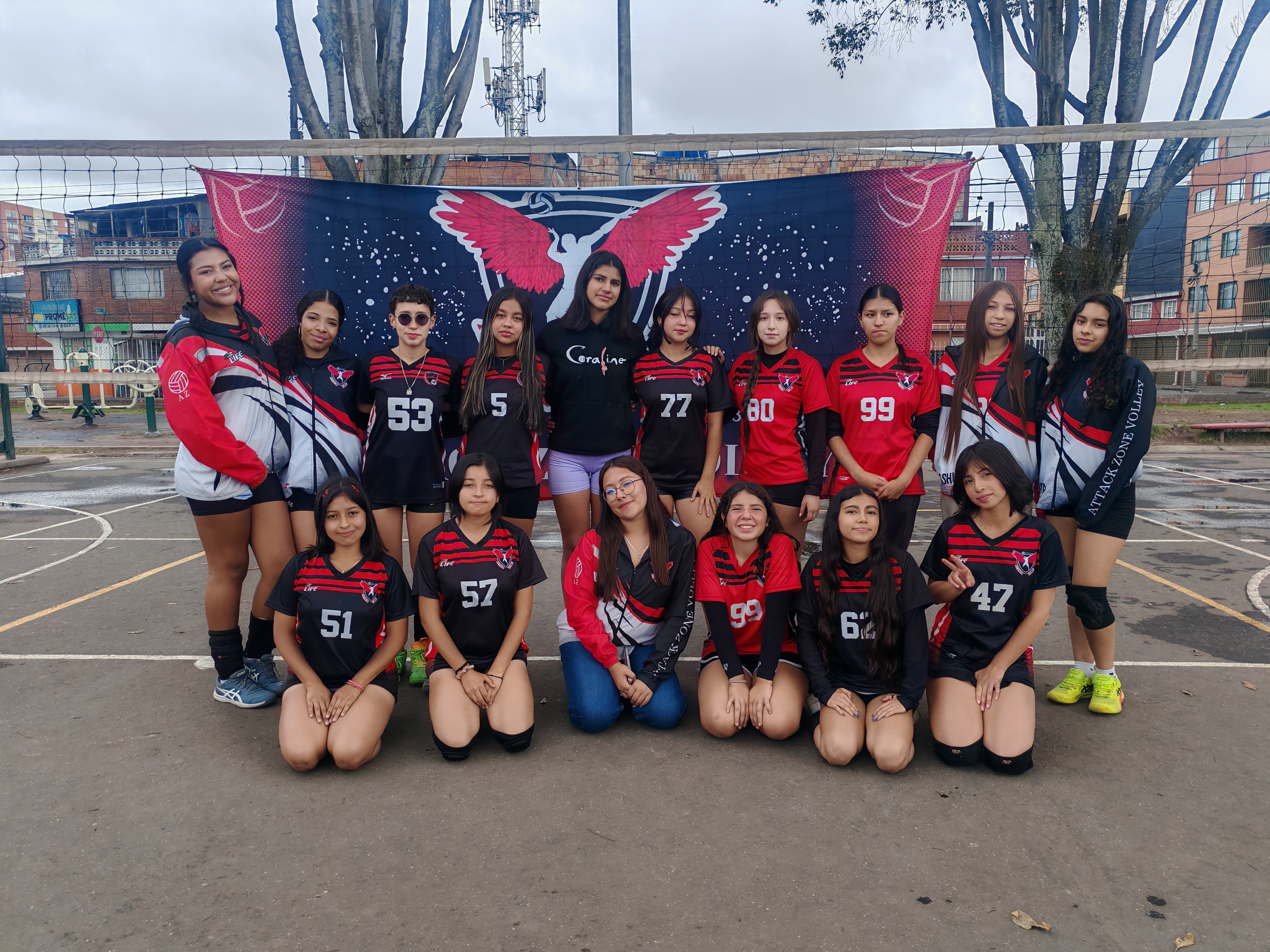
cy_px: 476
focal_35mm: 27
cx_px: 635
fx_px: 991
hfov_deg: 65.3
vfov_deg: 51.4
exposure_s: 1/1400
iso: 50
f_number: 1.95
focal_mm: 5.52
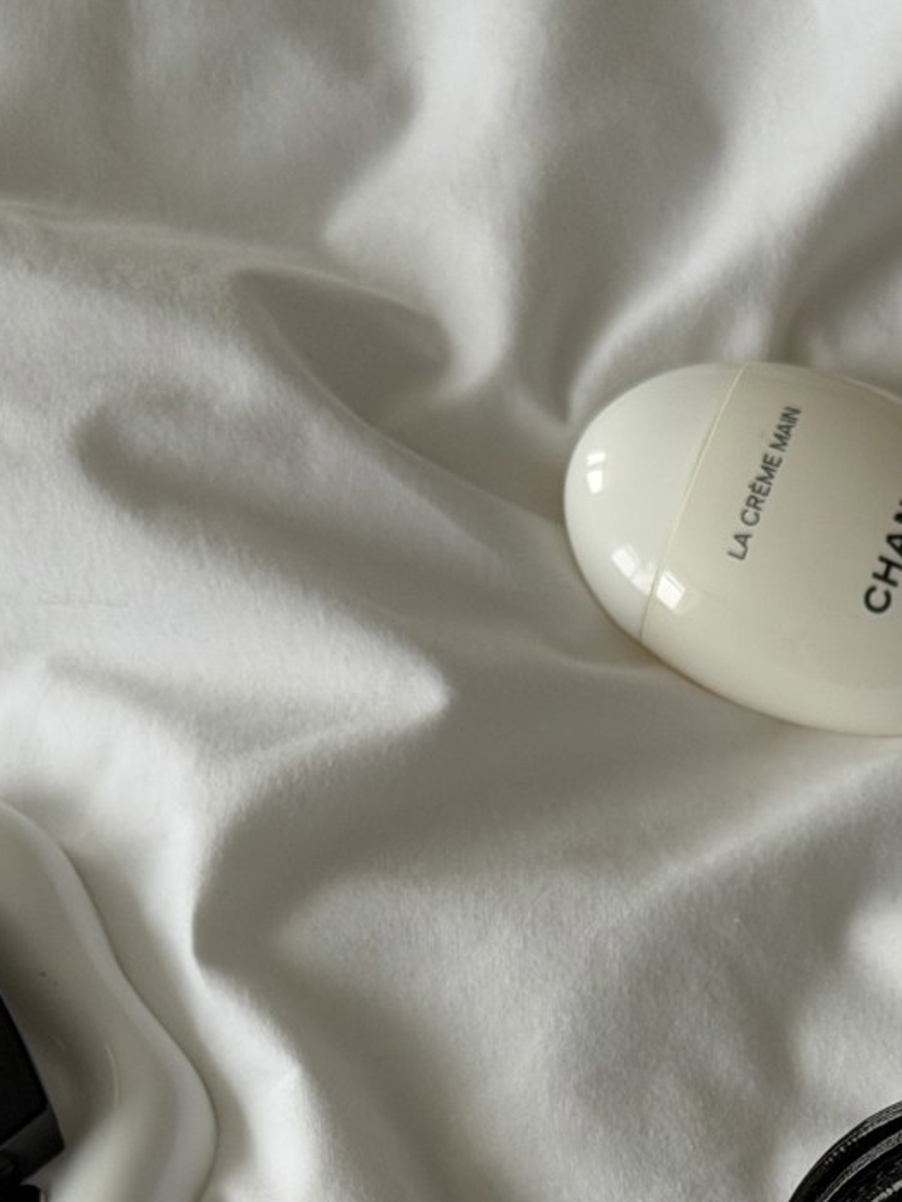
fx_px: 4758
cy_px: 1626
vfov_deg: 13.8
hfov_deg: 10.7
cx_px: 1032
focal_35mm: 137
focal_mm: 6.76
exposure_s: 1/122
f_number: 1.78
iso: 50
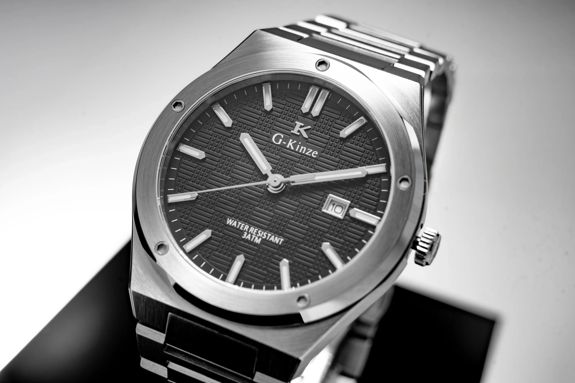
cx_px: 288
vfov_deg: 19.5
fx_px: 1118
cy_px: 192
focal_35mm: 70
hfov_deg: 28.8
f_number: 10
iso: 250
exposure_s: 1/100
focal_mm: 70
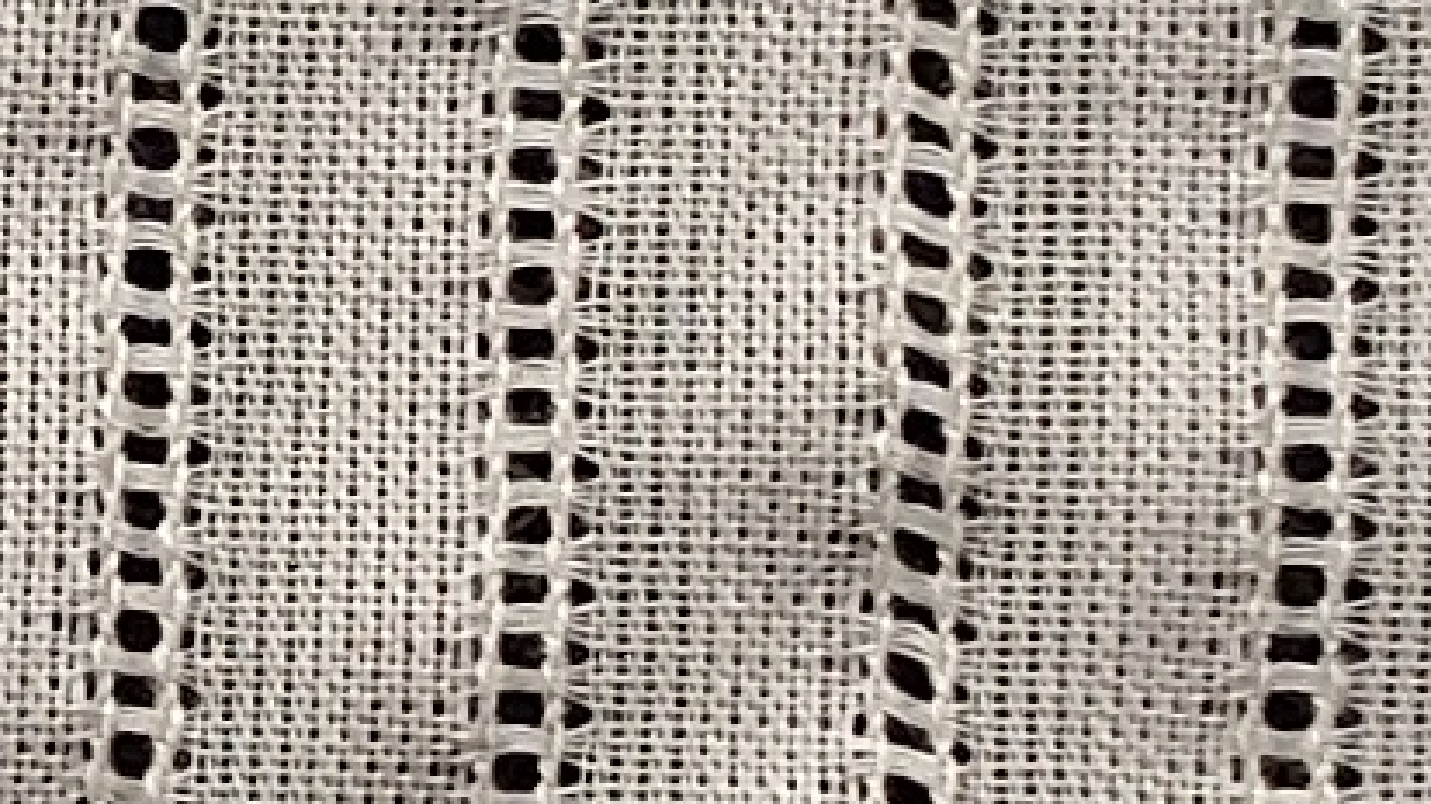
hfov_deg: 9.4
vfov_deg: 5.4
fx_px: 8497
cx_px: -558
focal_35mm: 224
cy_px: 818
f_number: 2
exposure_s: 1/100
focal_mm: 2.78
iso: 80
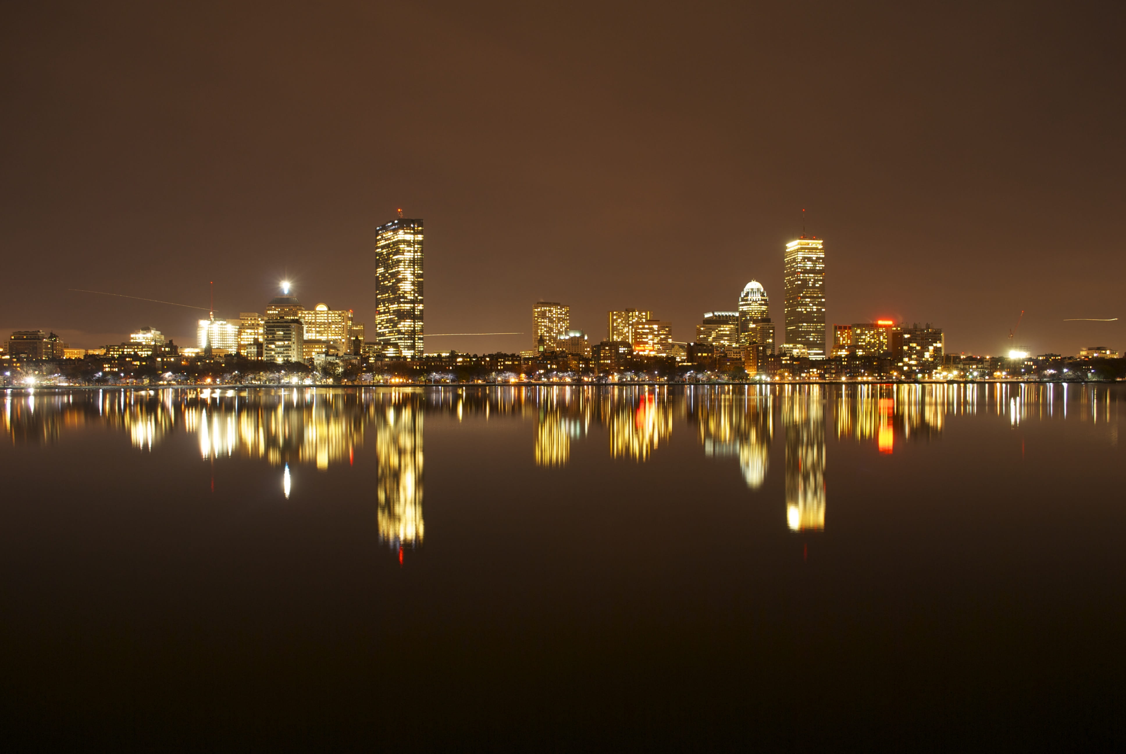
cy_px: 377
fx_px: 846
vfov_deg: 48.0
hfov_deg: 67.3
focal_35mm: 27
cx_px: 563
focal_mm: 18
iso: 100
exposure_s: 30
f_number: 6.3
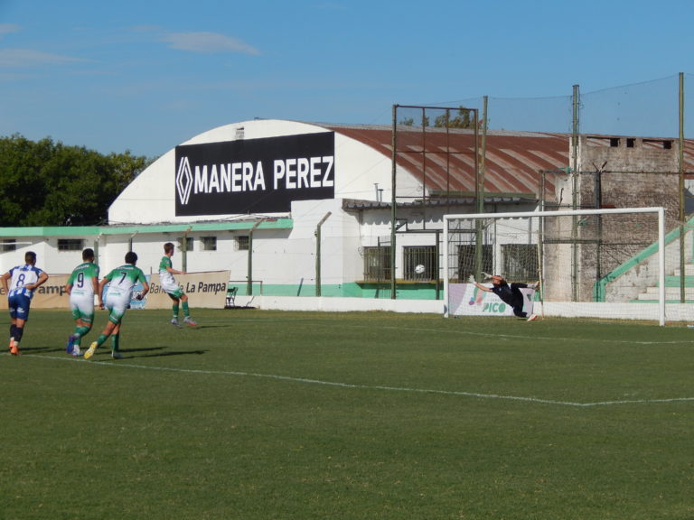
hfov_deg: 18.7
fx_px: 2105
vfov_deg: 14.1
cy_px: 260
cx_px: 347
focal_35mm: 105
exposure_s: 1/640
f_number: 9
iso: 125
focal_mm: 18.7
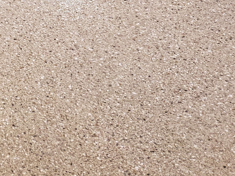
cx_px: -143
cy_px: -102
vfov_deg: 15.3
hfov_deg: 18.9
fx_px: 597
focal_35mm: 88
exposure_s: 1/40
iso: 250
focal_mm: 4.3
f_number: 1.5
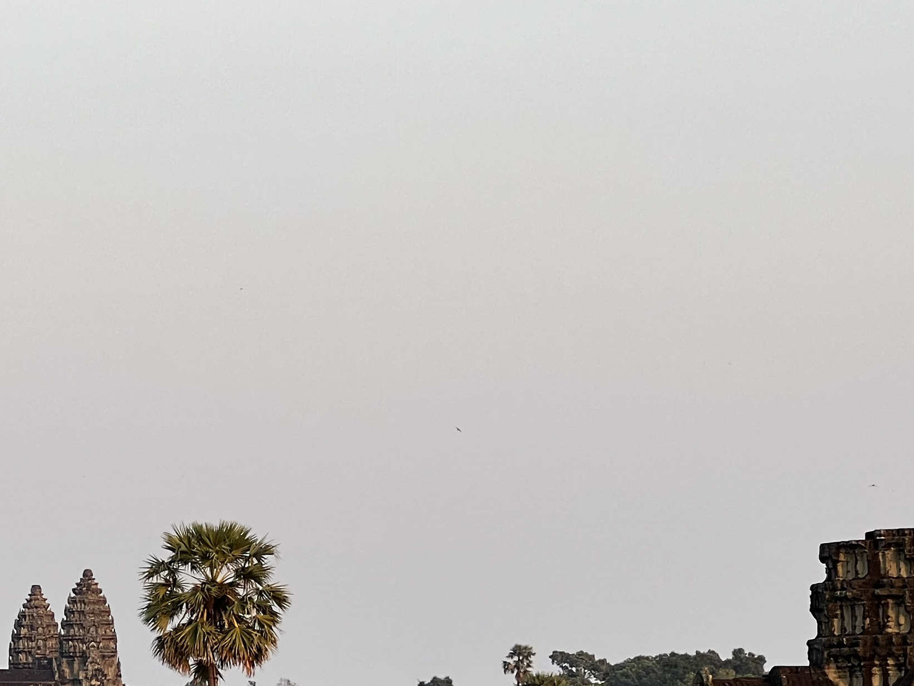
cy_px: 748
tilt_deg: +2.3
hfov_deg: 10.5
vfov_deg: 7.9
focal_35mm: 187
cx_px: 116
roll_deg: +0.6
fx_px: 4937
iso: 32
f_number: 2.8
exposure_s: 1/160
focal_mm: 9
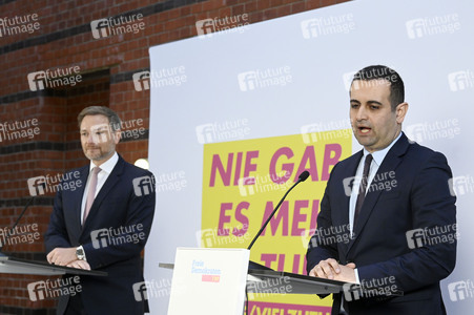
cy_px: 158
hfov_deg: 28.9
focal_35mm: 70
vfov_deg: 19.4
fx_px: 921
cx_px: 237
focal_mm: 70
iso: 5000
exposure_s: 1/400
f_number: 5.6
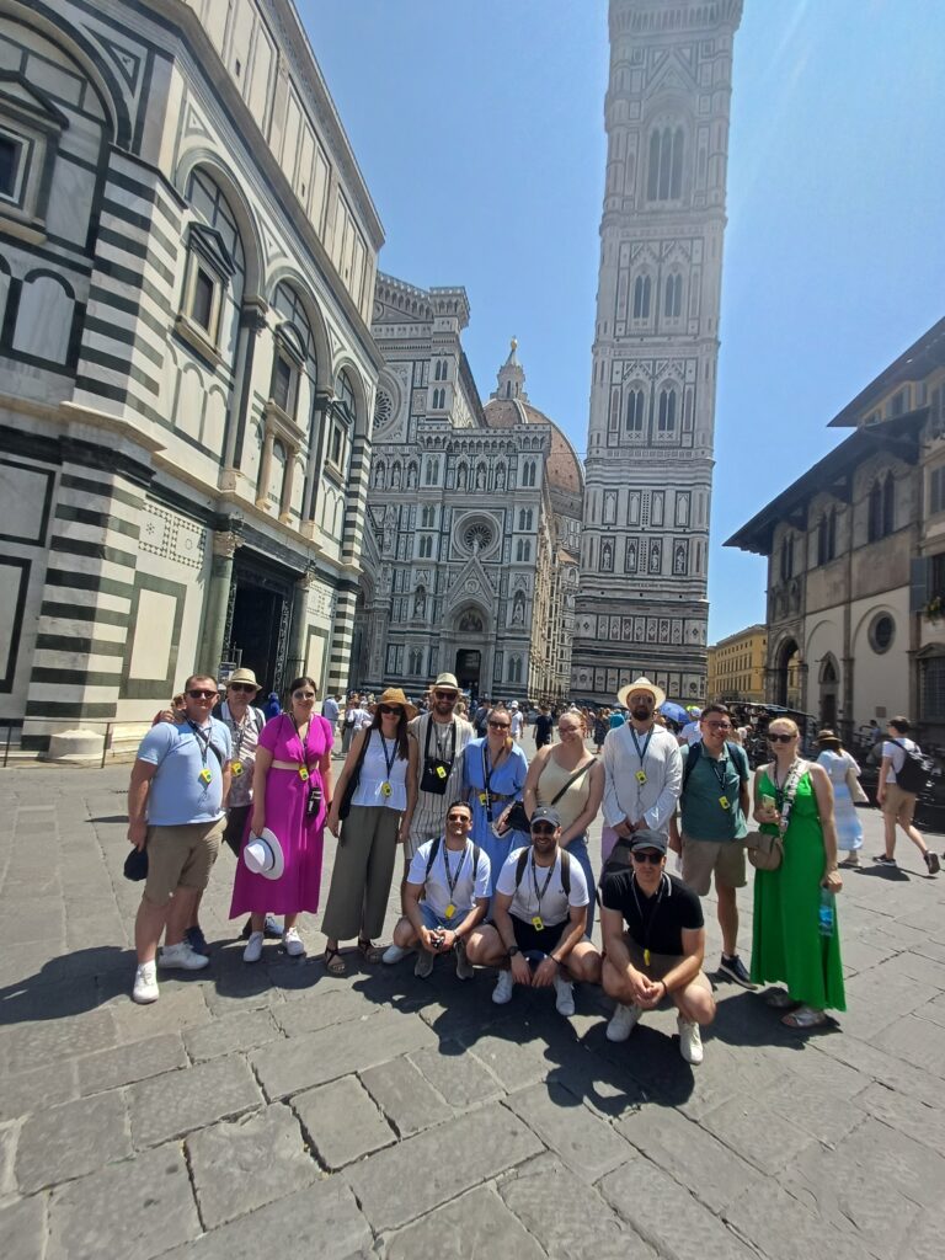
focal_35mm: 16
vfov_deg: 94.5
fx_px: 582
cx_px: 472
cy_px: 630
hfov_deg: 78.1
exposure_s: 1/1135
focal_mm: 1.64
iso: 40
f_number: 2.2
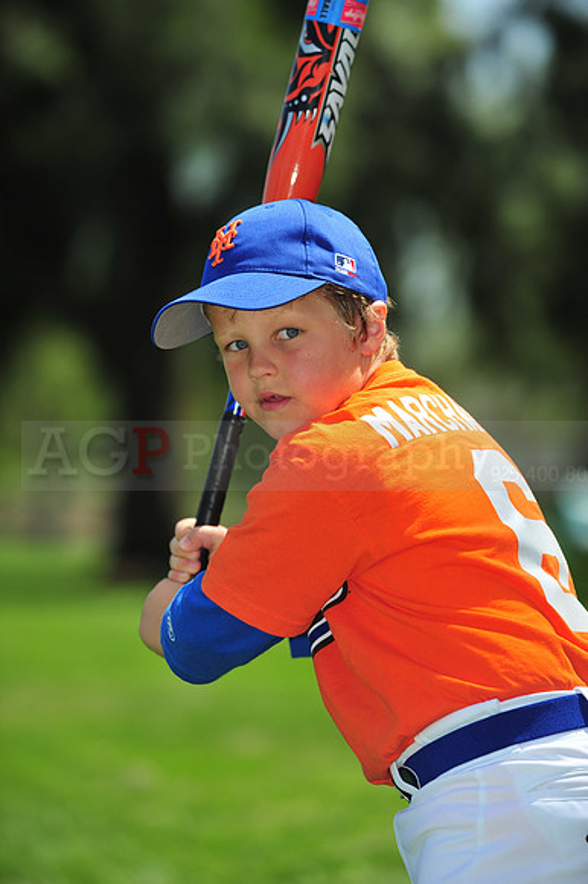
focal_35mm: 200
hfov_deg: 6.9
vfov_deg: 10.3
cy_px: 442
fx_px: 4905
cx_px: 294
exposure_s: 1/1600
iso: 200
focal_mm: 200
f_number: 4.5
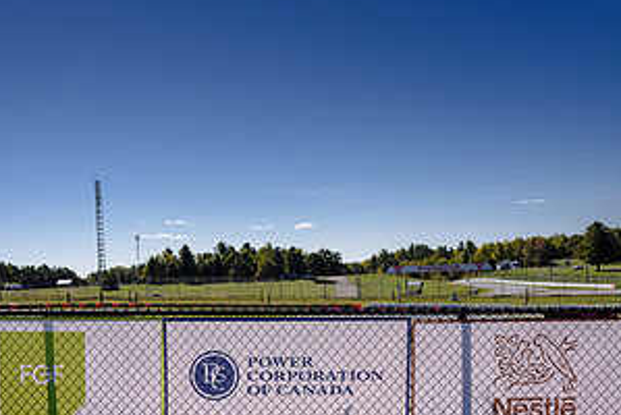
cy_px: 381
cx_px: 207
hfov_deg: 37.1
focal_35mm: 53
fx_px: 915
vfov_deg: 24.7
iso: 64
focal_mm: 24
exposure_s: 1/800
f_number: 3.5
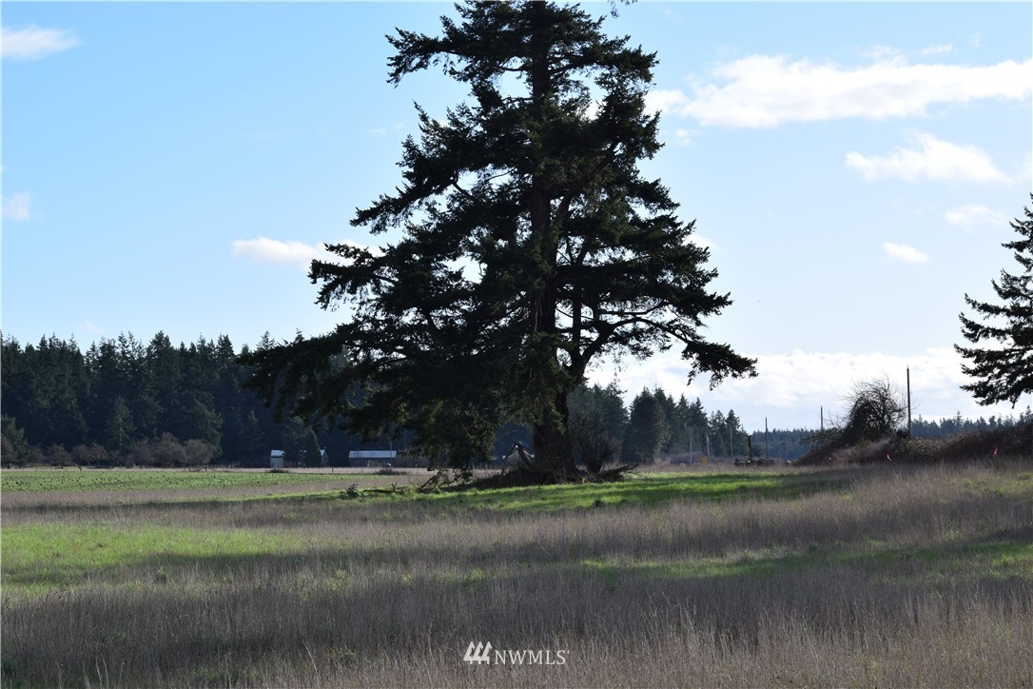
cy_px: 344
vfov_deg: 16.6
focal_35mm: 82
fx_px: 2367
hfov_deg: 24.6
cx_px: 516
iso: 200
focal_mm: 55
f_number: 9
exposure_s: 1/320
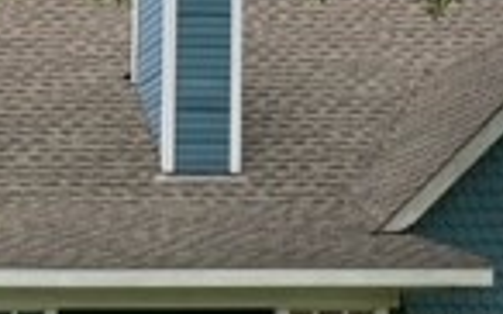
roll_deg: -0.4
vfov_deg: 9.6
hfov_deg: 15.5
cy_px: 531
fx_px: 1781
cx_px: -100
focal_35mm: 130
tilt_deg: -3.0
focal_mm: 3.99
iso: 20
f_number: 1.8
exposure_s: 1/934
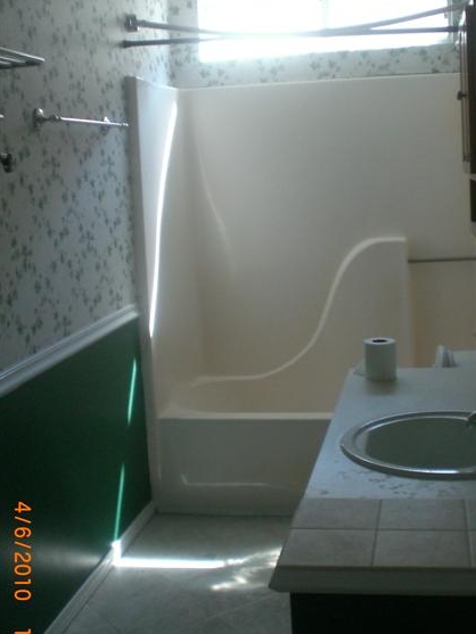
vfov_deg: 39.6
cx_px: 262
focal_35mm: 48
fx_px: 880
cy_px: 336
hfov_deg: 30.3
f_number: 3.1
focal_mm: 6.3
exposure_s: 1/80
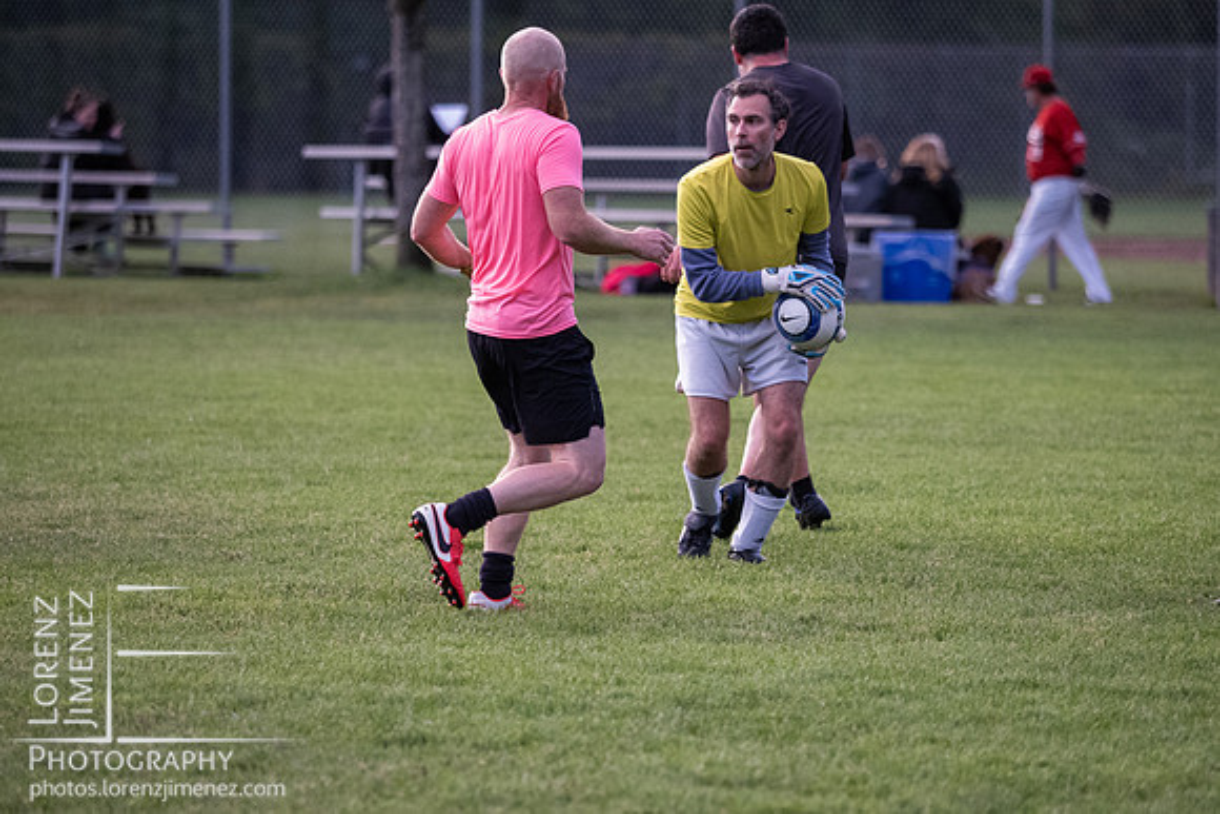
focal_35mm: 322
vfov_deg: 4.3
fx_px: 10917
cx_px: 608
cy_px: 442
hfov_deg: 6.4
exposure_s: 1/1000
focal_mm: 150
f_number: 2.8
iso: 2500
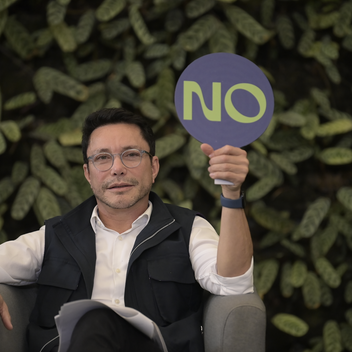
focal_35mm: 217
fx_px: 2496
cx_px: 170
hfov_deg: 8.1
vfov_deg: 8.1
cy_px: 176
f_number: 2.8
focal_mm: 170
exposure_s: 1/1000
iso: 3200
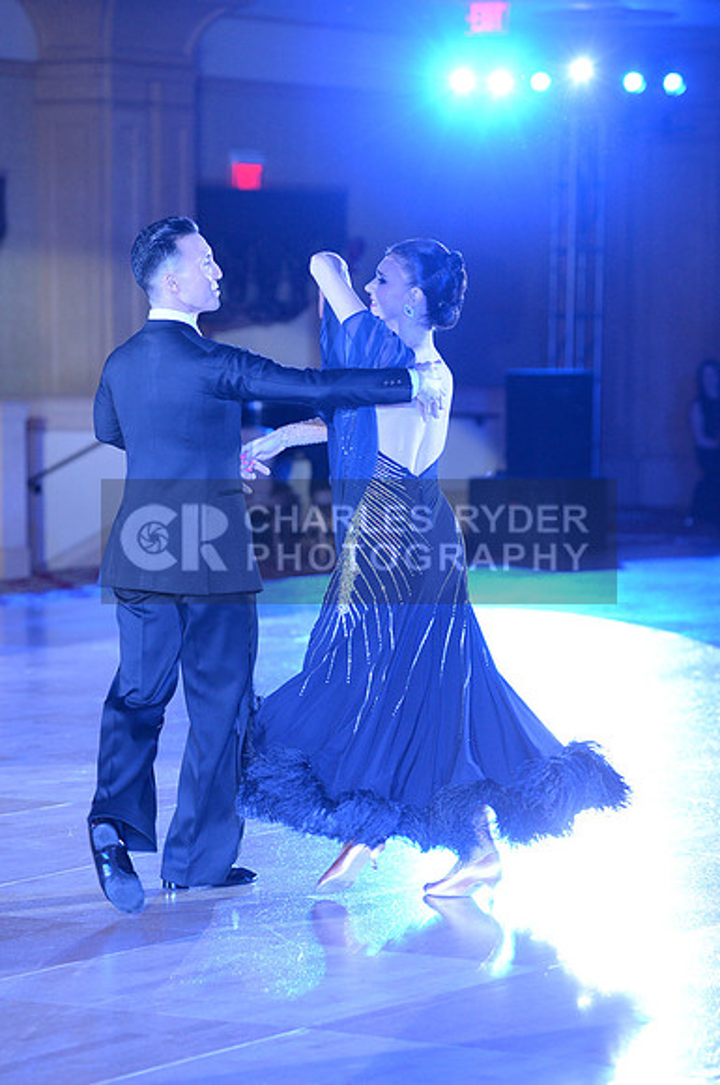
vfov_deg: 15.2
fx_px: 4062
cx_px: 360
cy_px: 542
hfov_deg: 10.1
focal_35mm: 135
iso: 4000
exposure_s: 1/250
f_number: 4
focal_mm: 135
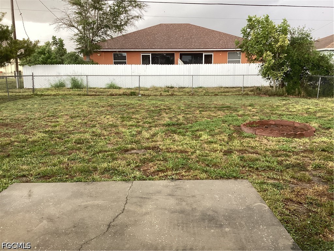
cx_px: 167
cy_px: 126
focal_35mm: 31
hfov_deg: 58.4
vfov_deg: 45.4
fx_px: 299
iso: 100
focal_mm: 3.3
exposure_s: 1/120
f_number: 2.4
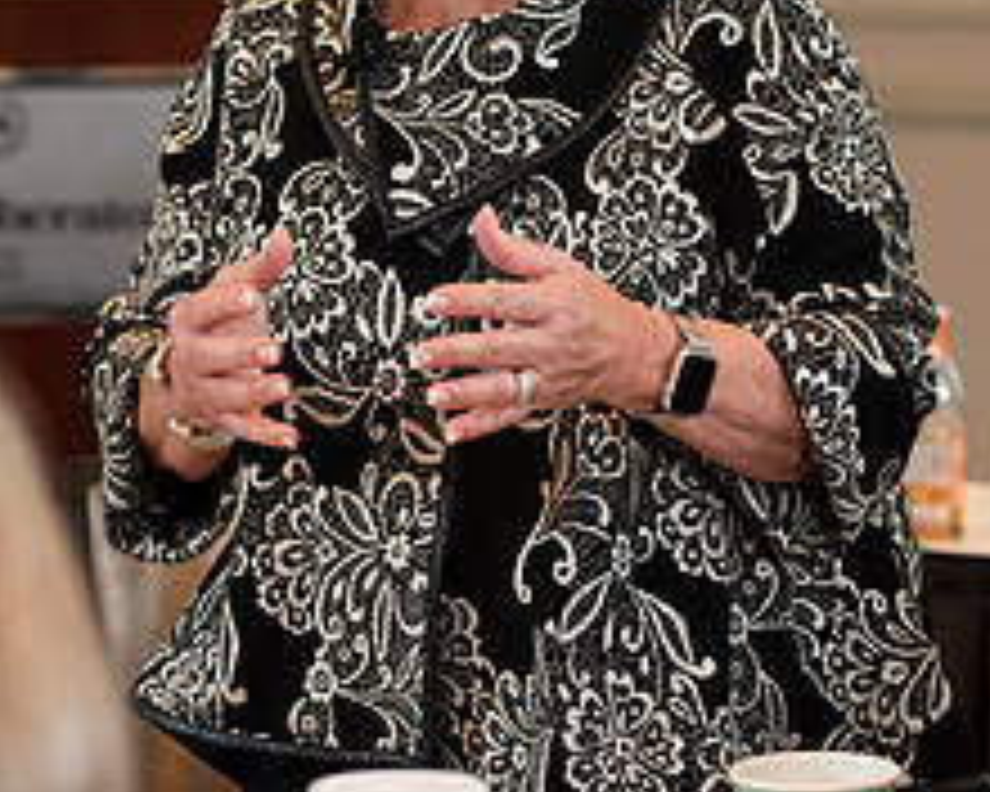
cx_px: 544
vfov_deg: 8.9
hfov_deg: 11.2
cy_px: 200
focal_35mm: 173
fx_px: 5069
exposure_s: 1/200
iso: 1250
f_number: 3.5
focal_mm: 70
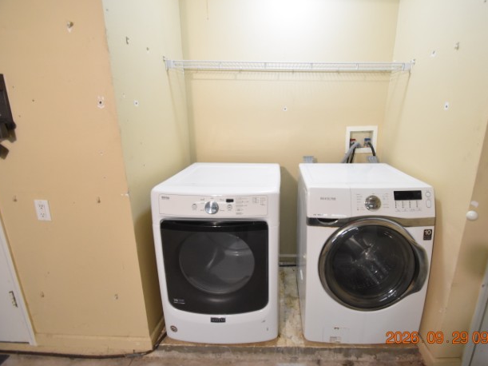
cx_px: 280
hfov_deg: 90.4
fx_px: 240
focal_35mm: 17
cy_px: 175
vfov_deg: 74.7
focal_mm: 10
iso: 2000
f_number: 3.5
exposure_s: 1/60
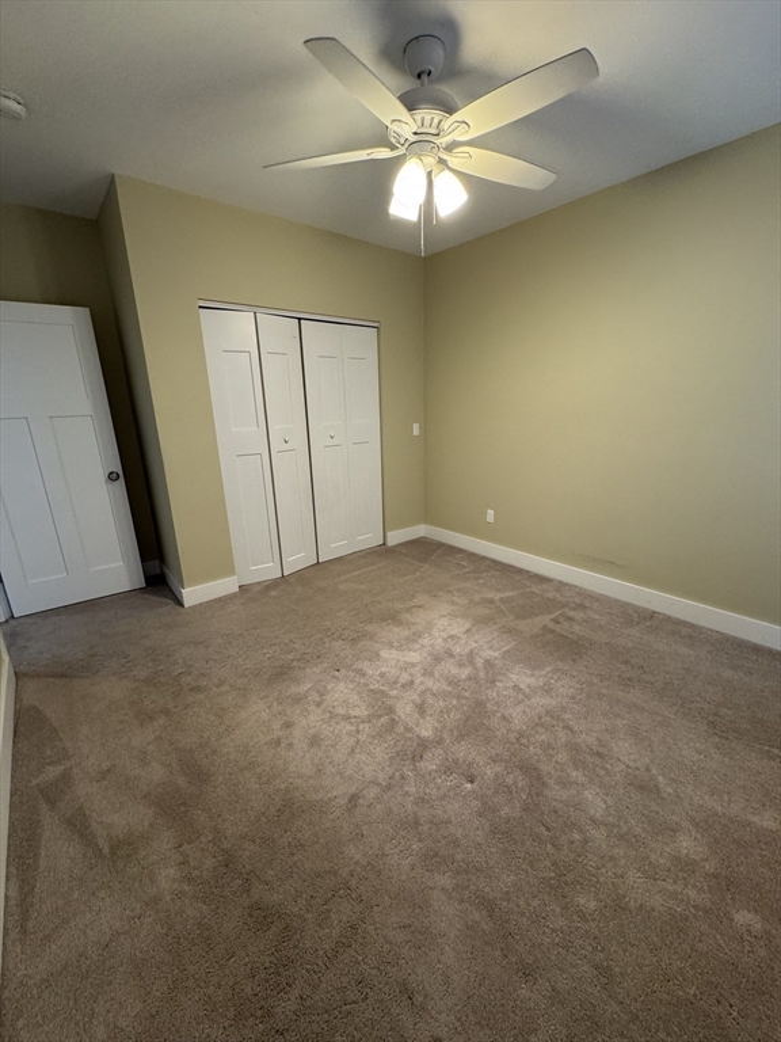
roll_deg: +1.8
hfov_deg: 85.7
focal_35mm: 14
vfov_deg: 102.1
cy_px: 521
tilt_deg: -15.6
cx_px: 390
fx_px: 421
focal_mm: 2.22
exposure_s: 1/60
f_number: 2.2
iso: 200
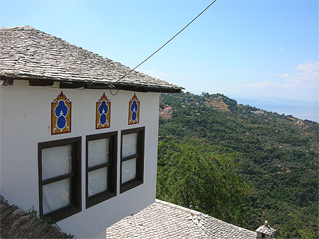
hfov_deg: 52.7
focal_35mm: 35
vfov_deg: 40.7
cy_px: 120
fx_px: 322
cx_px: 160
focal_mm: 5.8
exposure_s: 1/310
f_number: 5.6
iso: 50
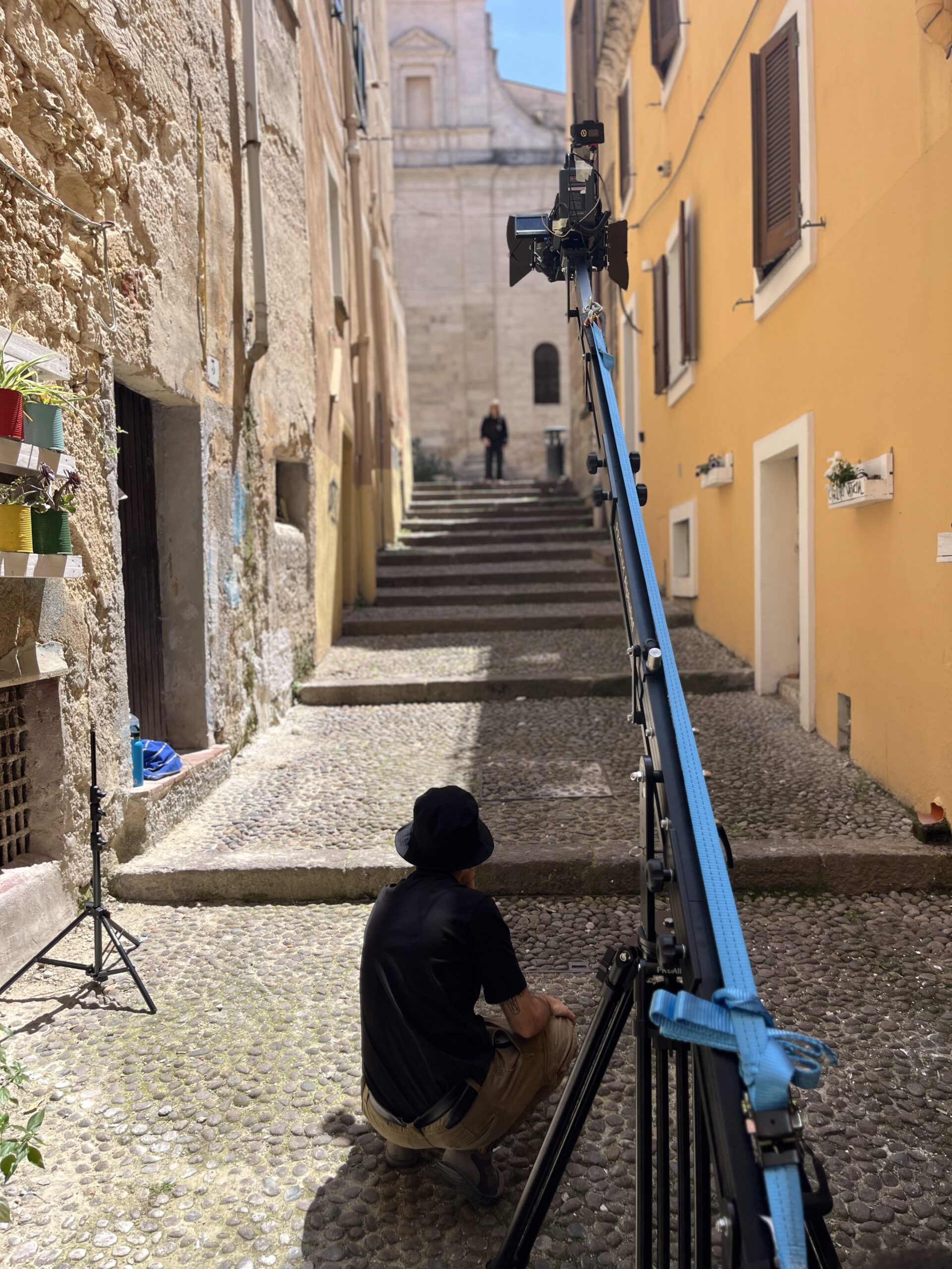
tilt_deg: -1.8
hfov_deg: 53.1
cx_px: 476
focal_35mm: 26
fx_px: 953
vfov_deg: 67.3
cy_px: 634
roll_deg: +2.3
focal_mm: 5.1
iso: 50
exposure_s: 1/1580
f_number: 1.6
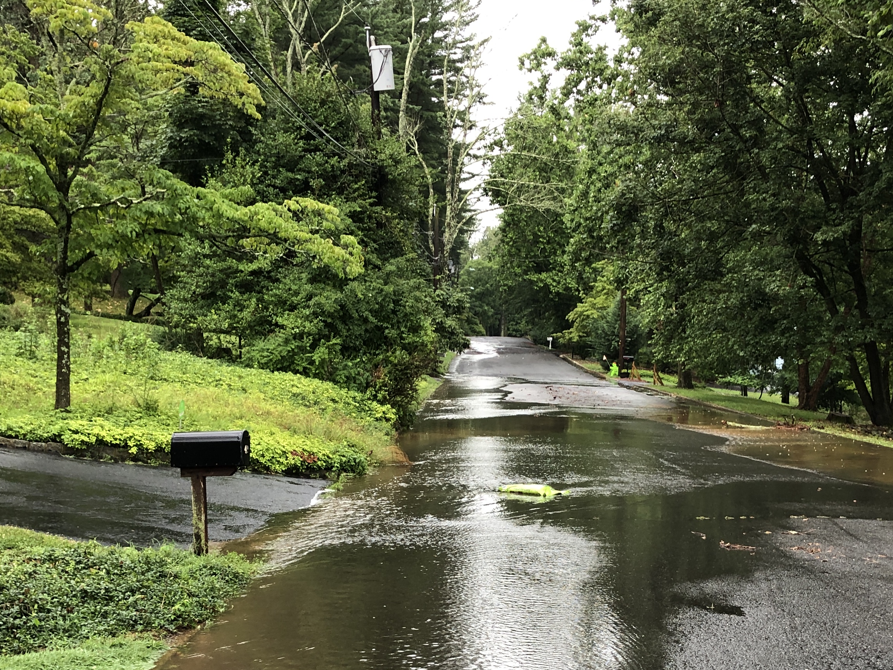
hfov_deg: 38.9
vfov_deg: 29.3
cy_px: 495
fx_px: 1264
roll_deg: +0.6
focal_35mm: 49
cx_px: 462
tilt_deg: -5.7
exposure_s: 1/40
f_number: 1.8
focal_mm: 4
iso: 20
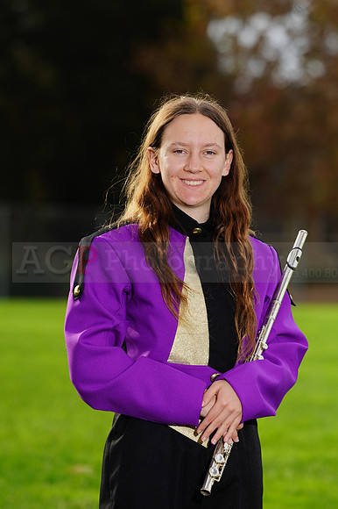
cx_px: 169
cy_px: 254
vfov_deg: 7.5
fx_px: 3891
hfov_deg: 5.0
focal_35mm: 276
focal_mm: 276
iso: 100
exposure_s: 1/200
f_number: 7.1
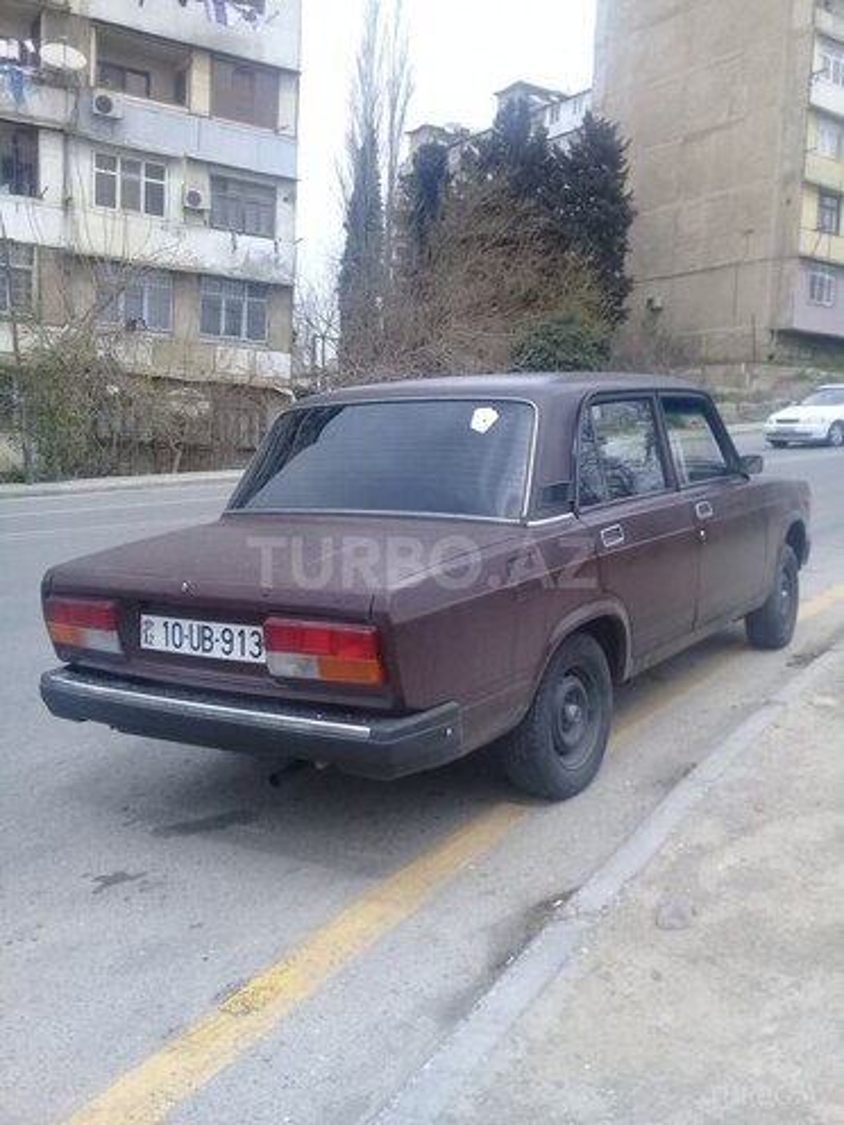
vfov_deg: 58.4
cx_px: 422
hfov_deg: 45.4
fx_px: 1008
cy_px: 562
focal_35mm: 31
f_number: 2.2
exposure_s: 1/524
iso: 50
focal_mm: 3.3
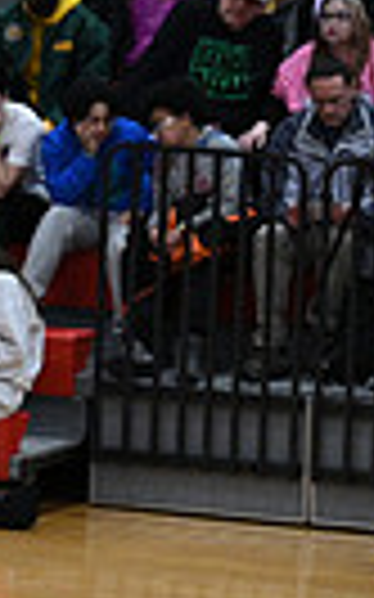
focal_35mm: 489
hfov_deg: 2.6
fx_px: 7983
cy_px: 411
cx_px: -775
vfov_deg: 4.3
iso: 4000
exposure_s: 1/400
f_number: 4
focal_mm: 110
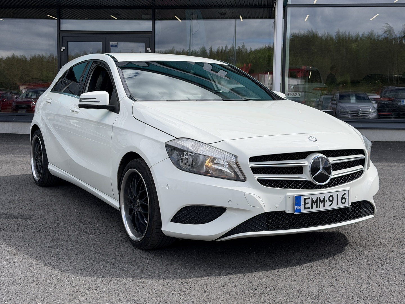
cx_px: 202
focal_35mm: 48
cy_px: 152
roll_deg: -1.8
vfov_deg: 30.3
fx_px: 562
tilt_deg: -5.5
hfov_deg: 39.7
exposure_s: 1/4098
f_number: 1.78
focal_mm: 6.76
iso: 64
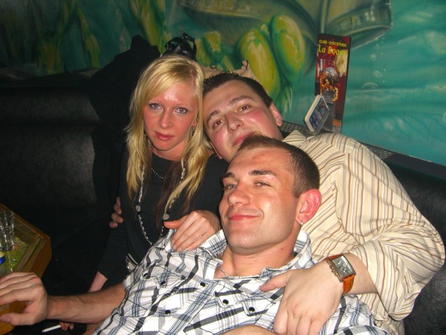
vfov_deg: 37.7
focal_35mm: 38
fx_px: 490
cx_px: 223
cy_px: 168
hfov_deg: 49.0
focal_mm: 7.9
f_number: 2.8
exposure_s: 1/60
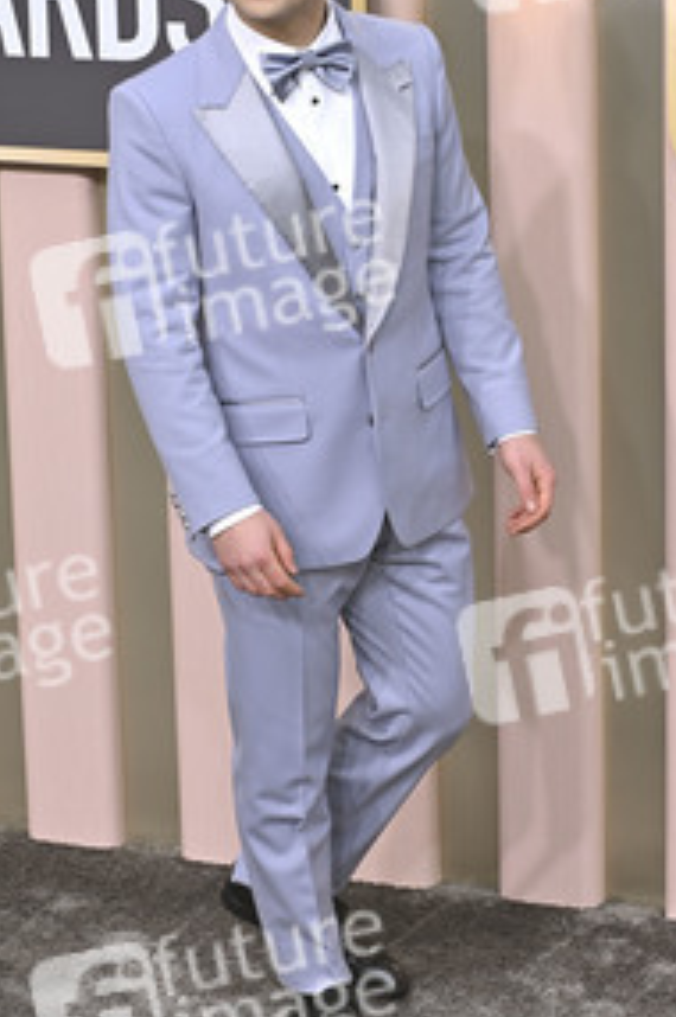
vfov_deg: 15.0
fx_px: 3868
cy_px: 462
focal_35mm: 137
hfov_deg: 10.0
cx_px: 317
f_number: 8
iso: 800
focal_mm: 98
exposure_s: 1/640
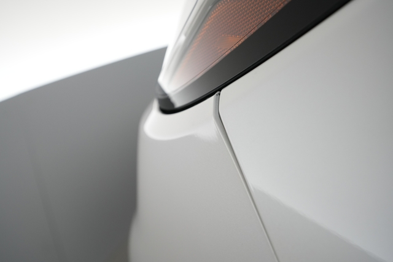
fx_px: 305
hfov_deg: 65.5
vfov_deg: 46.4
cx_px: 196
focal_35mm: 28
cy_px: 131
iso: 1000
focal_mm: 28
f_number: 4.5
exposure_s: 1/100
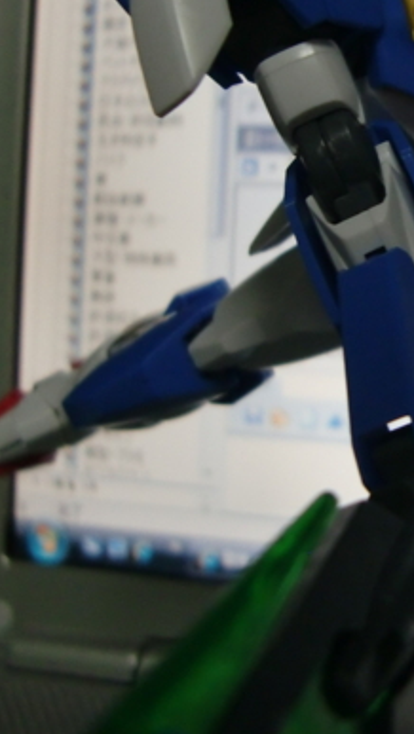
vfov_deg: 33.2
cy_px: 298
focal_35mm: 63
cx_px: 543
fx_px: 1228
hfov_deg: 17.9
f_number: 2.6
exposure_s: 1/60
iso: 160
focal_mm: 4.9
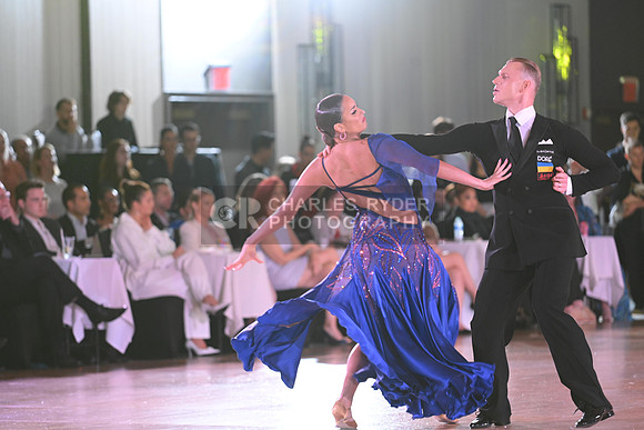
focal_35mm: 200
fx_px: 3578
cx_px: 322
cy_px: 215
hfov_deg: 10.3
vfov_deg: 6.9
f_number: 4.5
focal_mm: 200
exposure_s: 1/200
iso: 1600
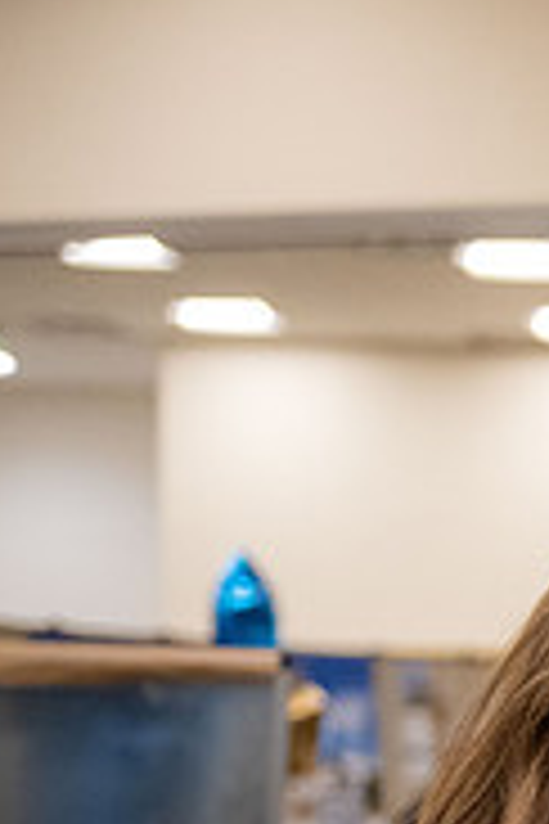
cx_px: 1333
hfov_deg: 10.0
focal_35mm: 120
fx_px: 2745
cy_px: 860
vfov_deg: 16.6
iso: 2500
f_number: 2.8
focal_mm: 34
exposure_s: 1/250
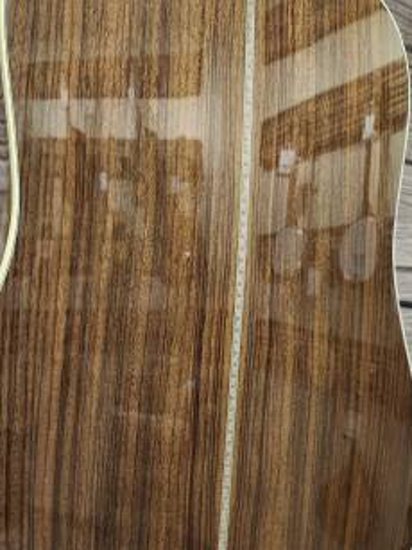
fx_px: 619
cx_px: 177
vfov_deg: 47.4
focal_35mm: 39
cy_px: 348
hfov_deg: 36.7
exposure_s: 1/120
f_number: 1.8
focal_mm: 5.54
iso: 500
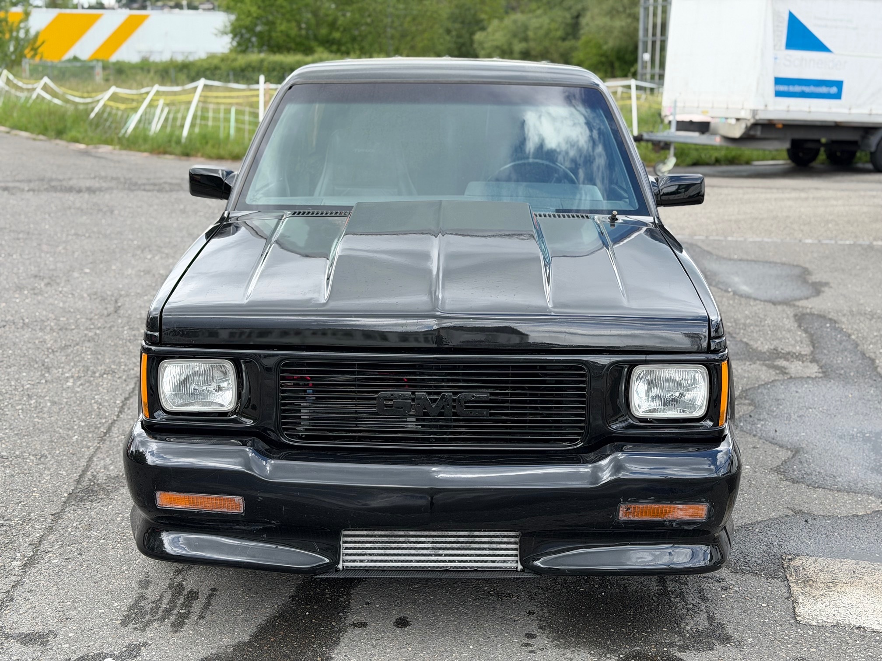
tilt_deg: -12.9
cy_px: 330
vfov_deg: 30.3
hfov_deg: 39.7
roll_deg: -0.7
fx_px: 1223
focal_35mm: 48
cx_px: 441
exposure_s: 1/1222
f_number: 1.78
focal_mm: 6.76
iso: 64
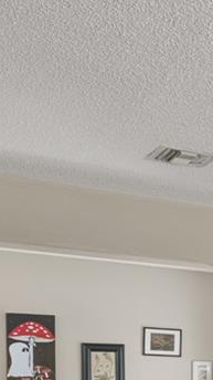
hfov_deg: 10.9
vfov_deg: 24.7
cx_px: 610
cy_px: 412
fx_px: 809
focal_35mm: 80
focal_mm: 11
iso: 250
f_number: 8
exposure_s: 2.5
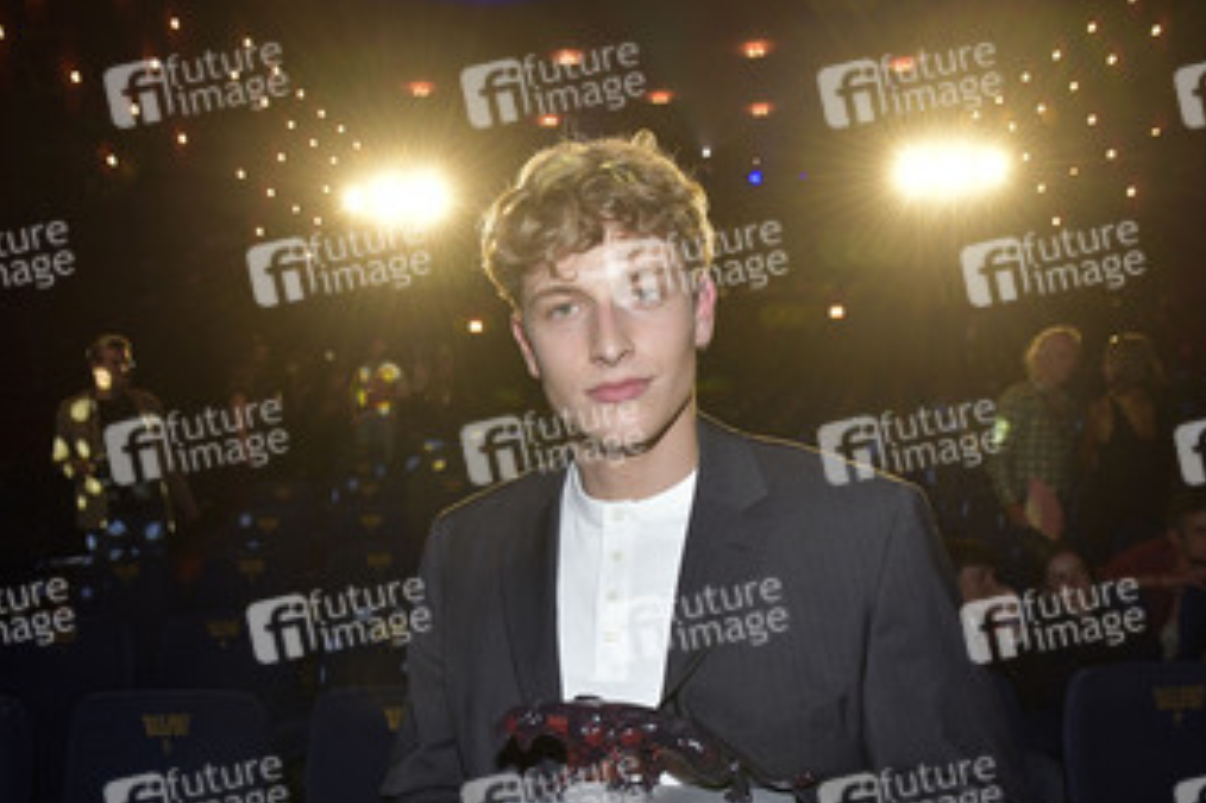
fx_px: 1071
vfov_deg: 40.6
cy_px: 532
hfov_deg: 58.7
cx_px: 601
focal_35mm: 32
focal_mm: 24
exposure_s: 1/250
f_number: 6.3
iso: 1600
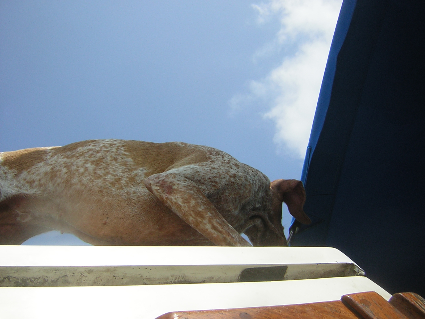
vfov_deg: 39.7
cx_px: 212
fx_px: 442
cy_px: 160
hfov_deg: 51.4
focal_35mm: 36
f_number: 5.2
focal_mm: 4.7
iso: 50
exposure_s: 1/487
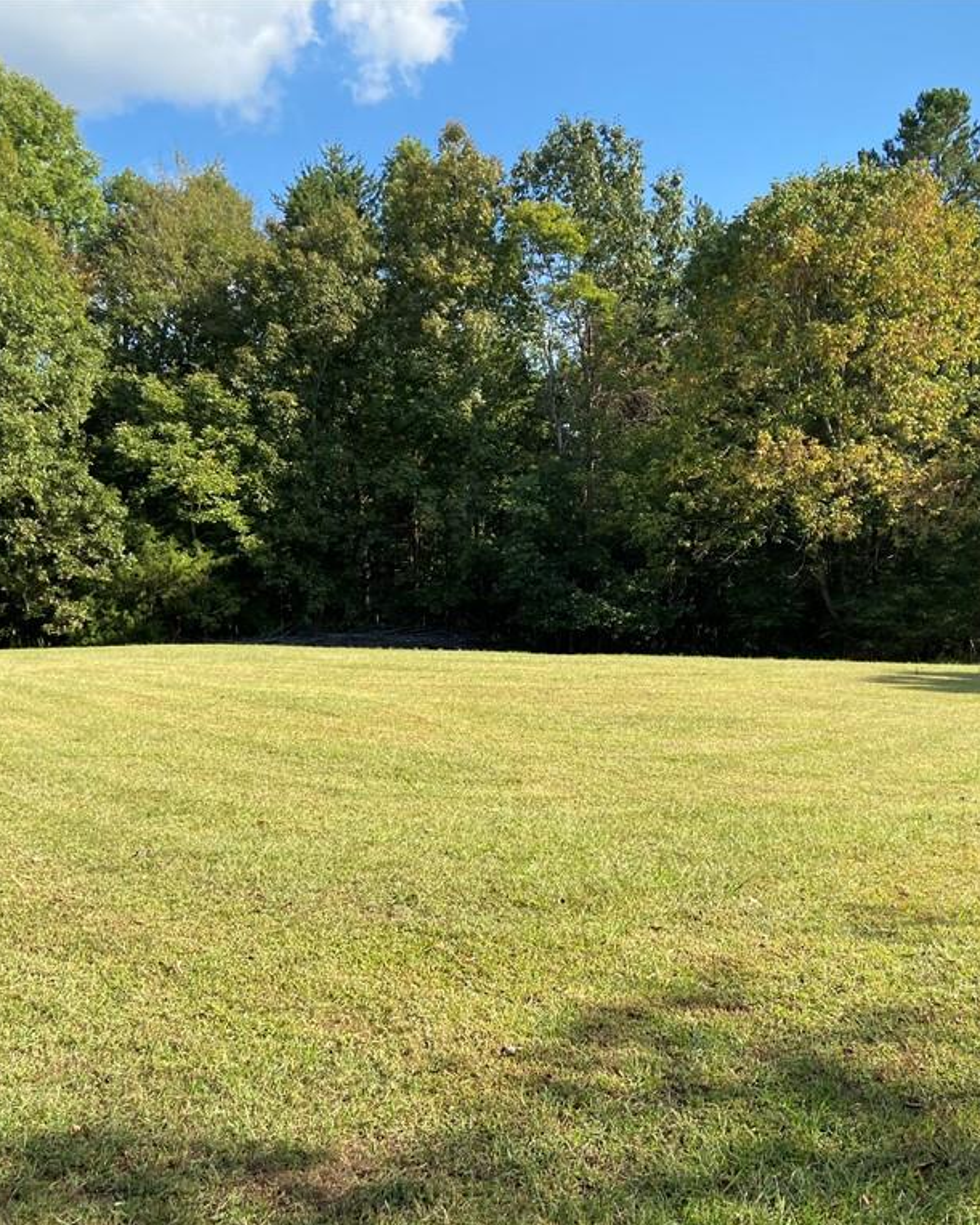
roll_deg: +1.1
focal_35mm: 34
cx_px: 523
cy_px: 612
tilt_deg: +3.6
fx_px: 1233
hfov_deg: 43.3
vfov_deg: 52.9
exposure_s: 1/810
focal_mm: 4.25
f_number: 1.8
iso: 32
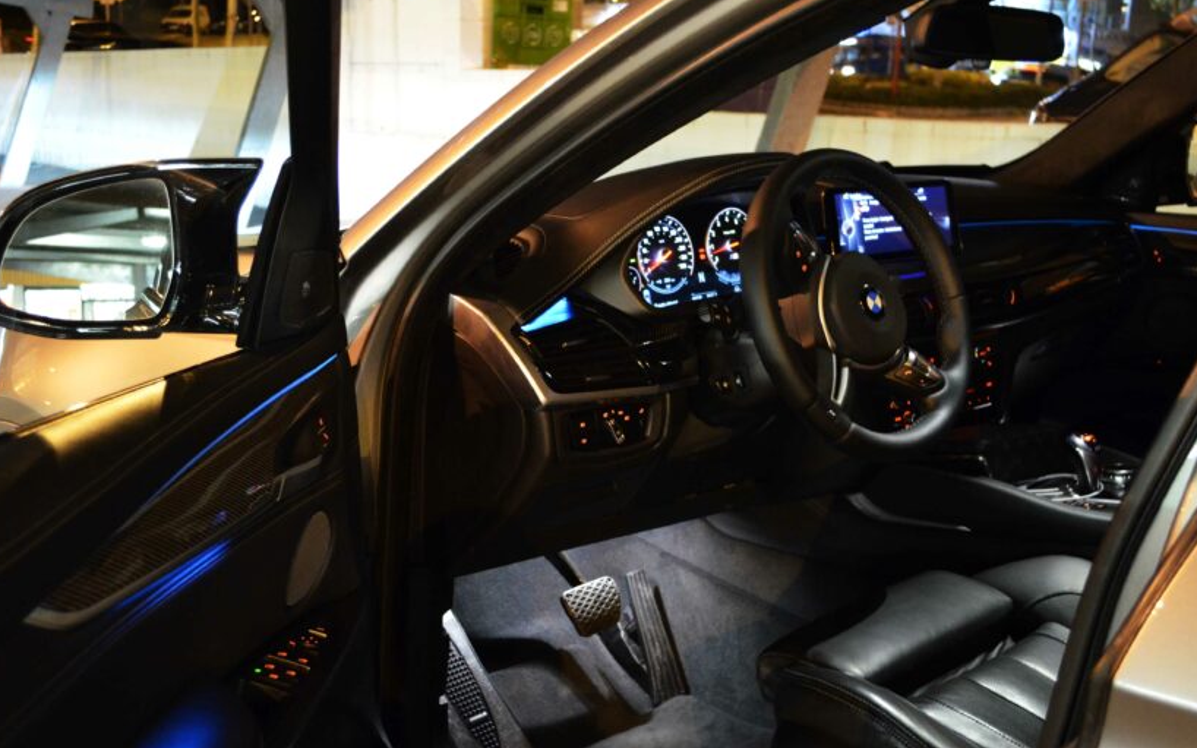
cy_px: 403
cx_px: 544
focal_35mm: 42
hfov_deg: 47.1
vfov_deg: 30.5
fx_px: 1370
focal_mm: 22
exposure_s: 1/6
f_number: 3.8
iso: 3200
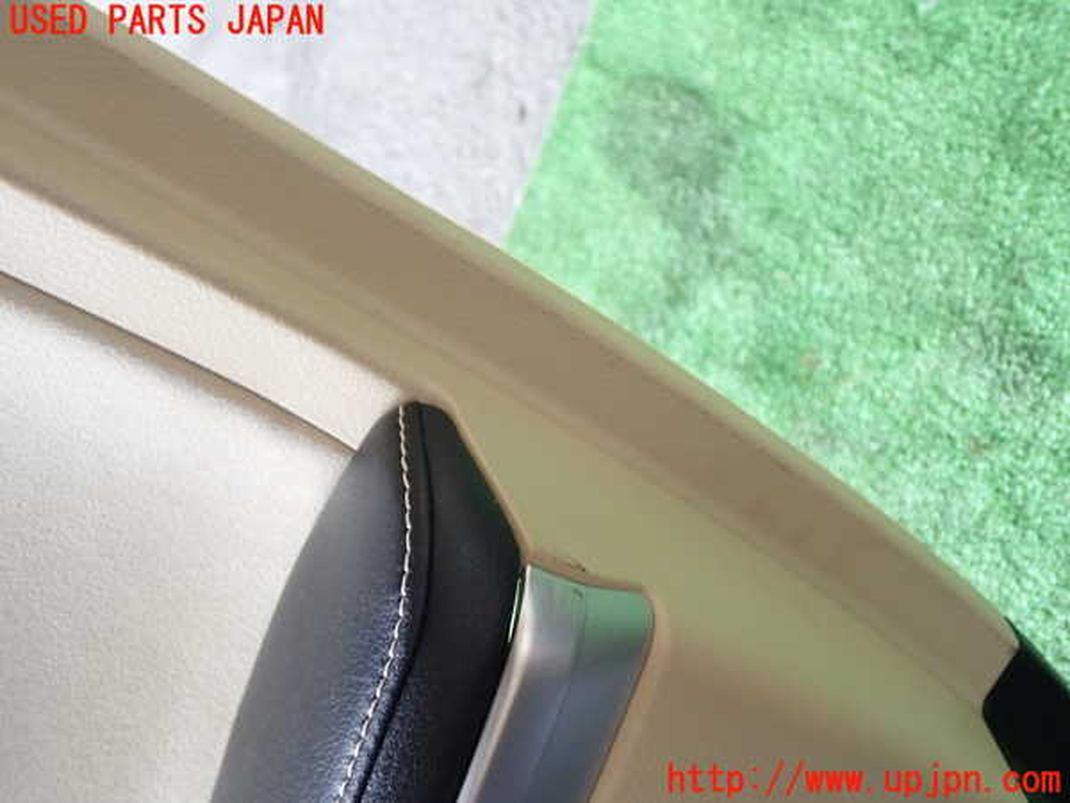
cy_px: 402
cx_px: 535
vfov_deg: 44.2
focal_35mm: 32
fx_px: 989
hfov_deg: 56.8
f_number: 2.4
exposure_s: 1/60
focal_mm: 5.79
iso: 200
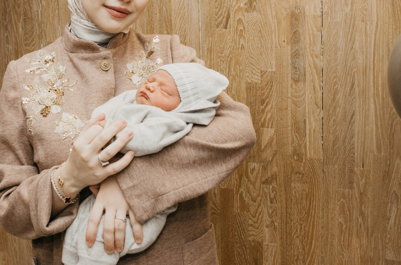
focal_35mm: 59
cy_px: 22
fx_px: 656
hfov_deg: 33.8
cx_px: 148
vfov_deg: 22.3
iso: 640
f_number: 4
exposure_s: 1/160
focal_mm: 26
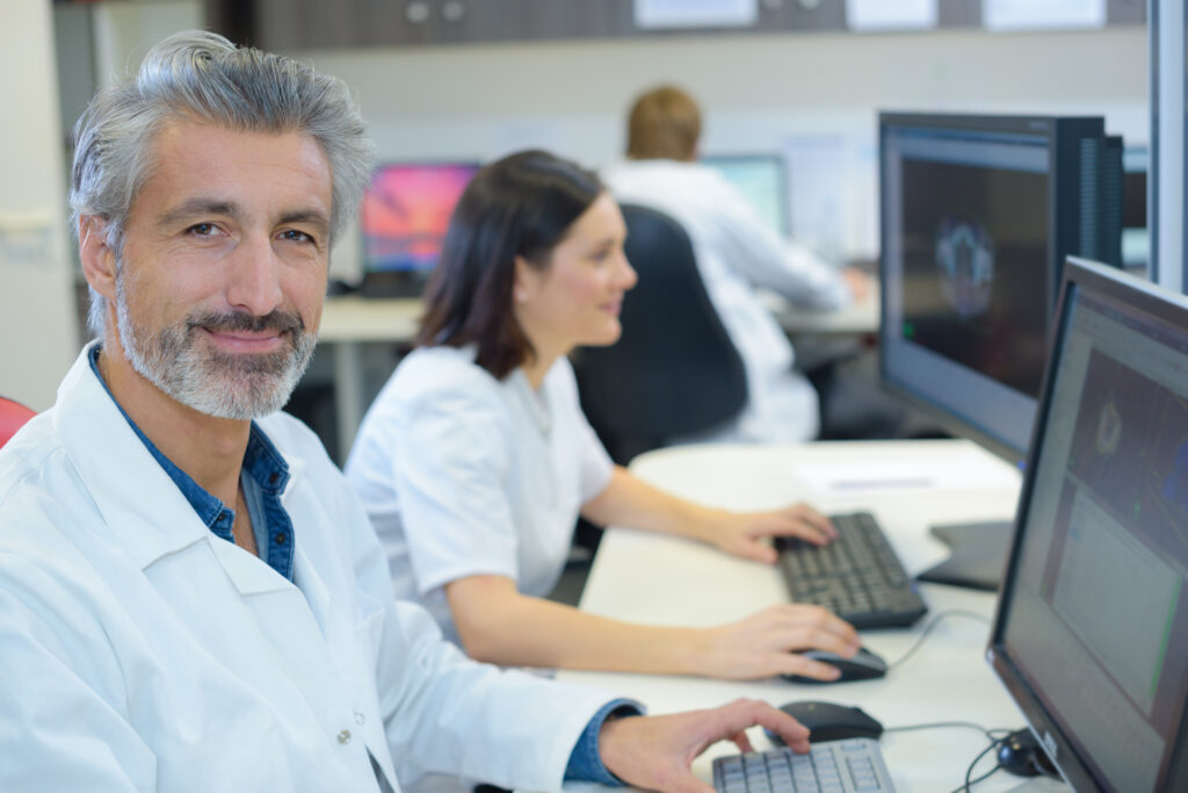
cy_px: 396
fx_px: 1650
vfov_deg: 27.0
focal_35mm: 50
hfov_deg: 39.6
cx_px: 594
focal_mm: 50
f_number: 3.5
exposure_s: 1/60
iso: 400
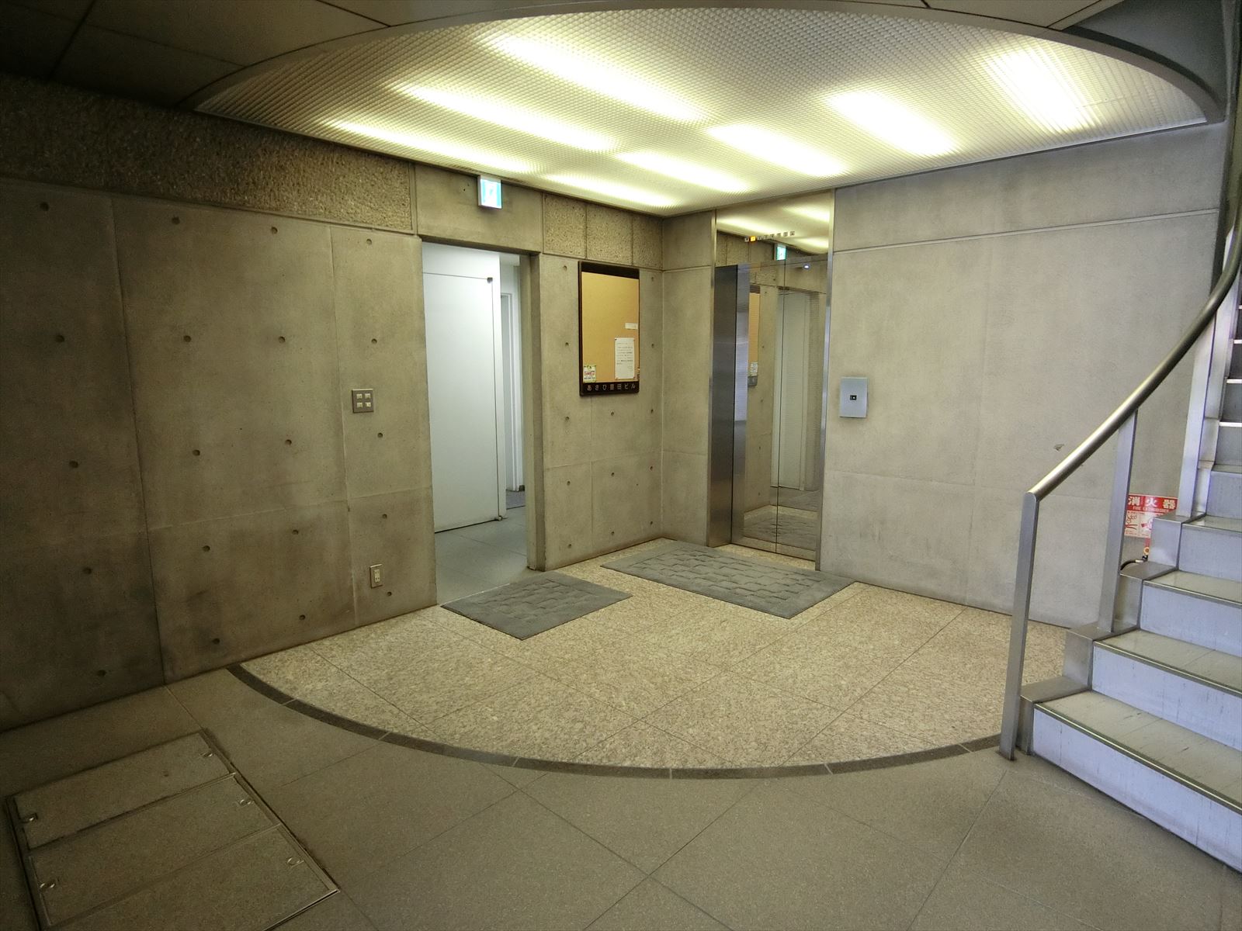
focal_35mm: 19
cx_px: 621
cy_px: 466
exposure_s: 1/30
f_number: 2.7
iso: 400
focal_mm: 4.06
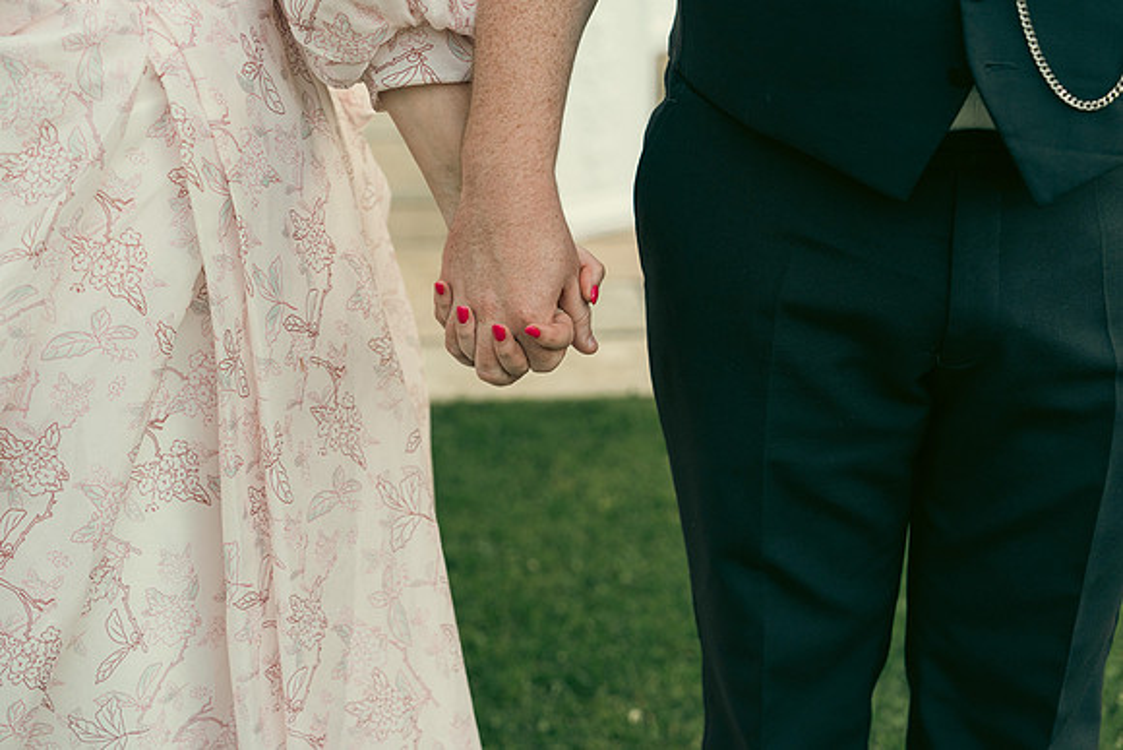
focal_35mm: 70
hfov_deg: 28.8
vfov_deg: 19.5
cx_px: 562
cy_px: 375
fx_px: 2184
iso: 1250
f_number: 3.5
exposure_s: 1/200
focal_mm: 70
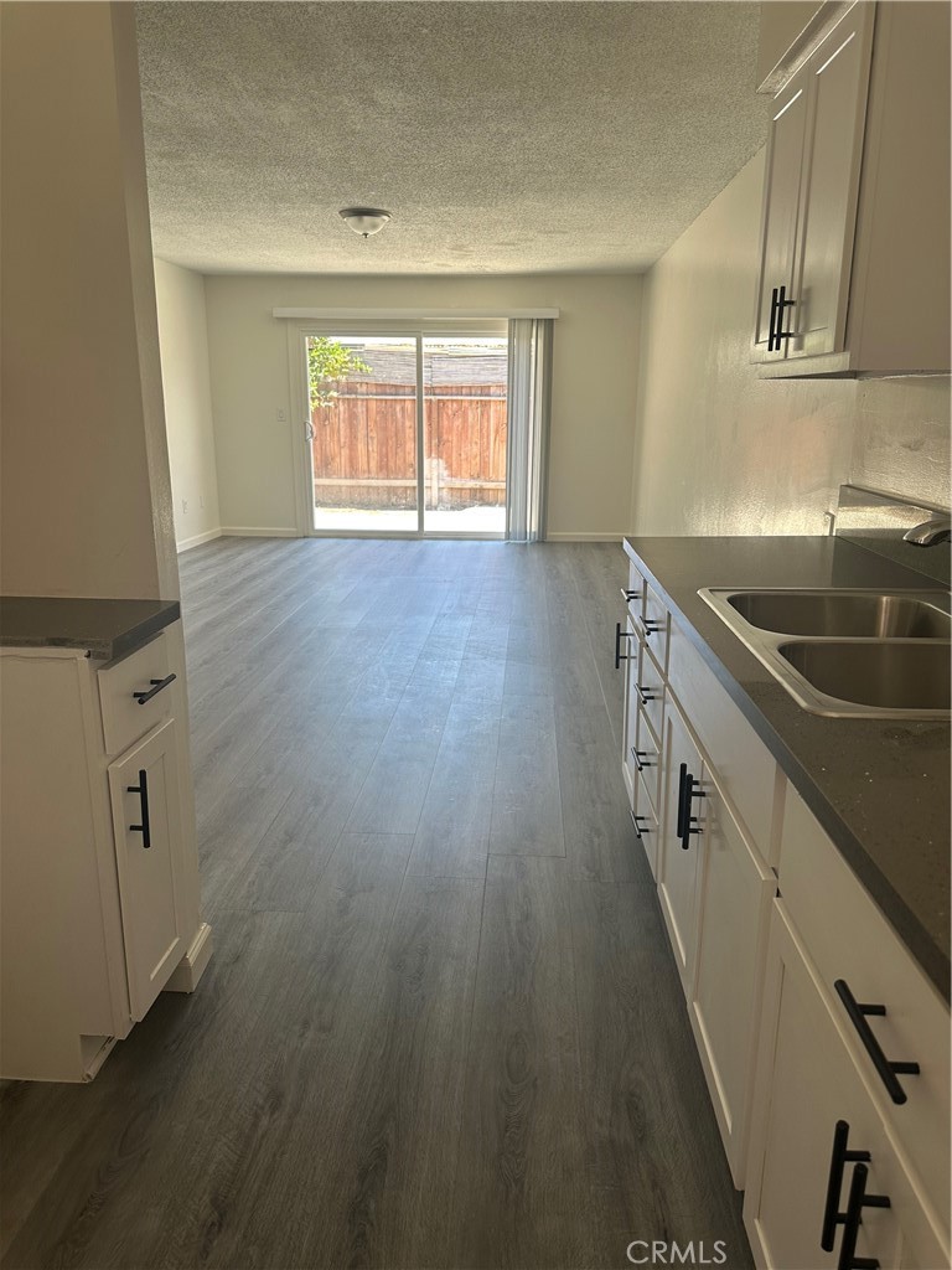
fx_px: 880
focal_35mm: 24
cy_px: 635
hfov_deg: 56.8
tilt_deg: -13.9
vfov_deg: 71.6
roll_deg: -1.1
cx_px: 476
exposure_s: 1/121
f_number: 1.78
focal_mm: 6.86
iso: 80
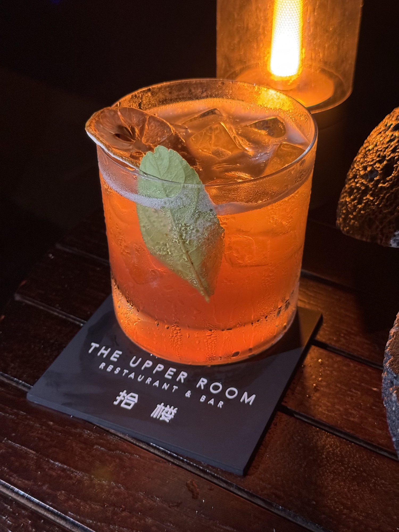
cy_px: 266
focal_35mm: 48
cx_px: 200
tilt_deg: -37.1
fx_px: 738
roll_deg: +1.0
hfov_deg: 30.3
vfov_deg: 39.7
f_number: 1.78
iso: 500
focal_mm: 6.76
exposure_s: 1/37
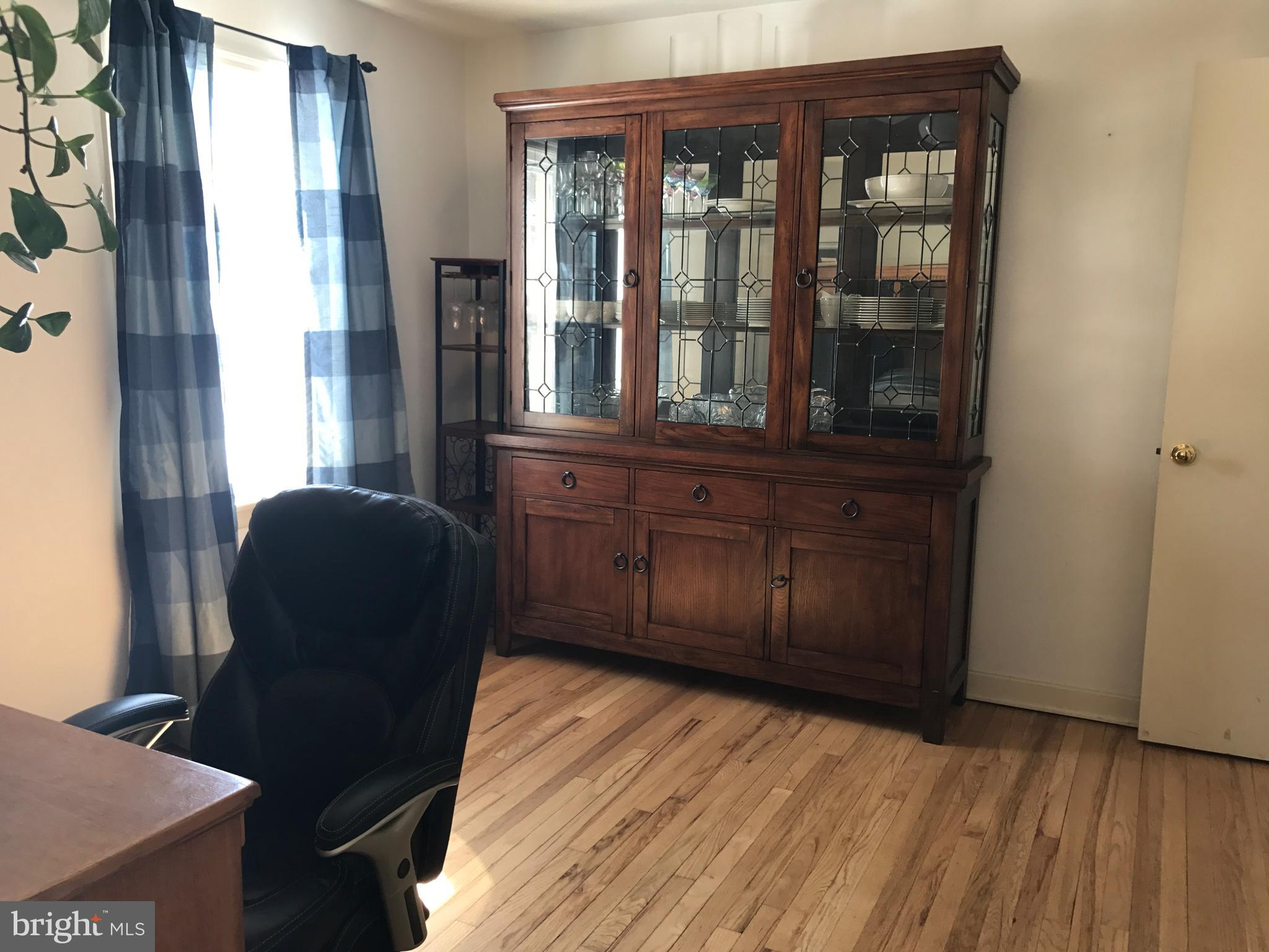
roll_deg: +0.9
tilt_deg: -8.9
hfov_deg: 63.4
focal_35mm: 28
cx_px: 634
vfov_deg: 49.7
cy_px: 476
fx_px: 1026
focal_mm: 3.99
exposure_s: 1/40
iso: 25
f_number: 1.8
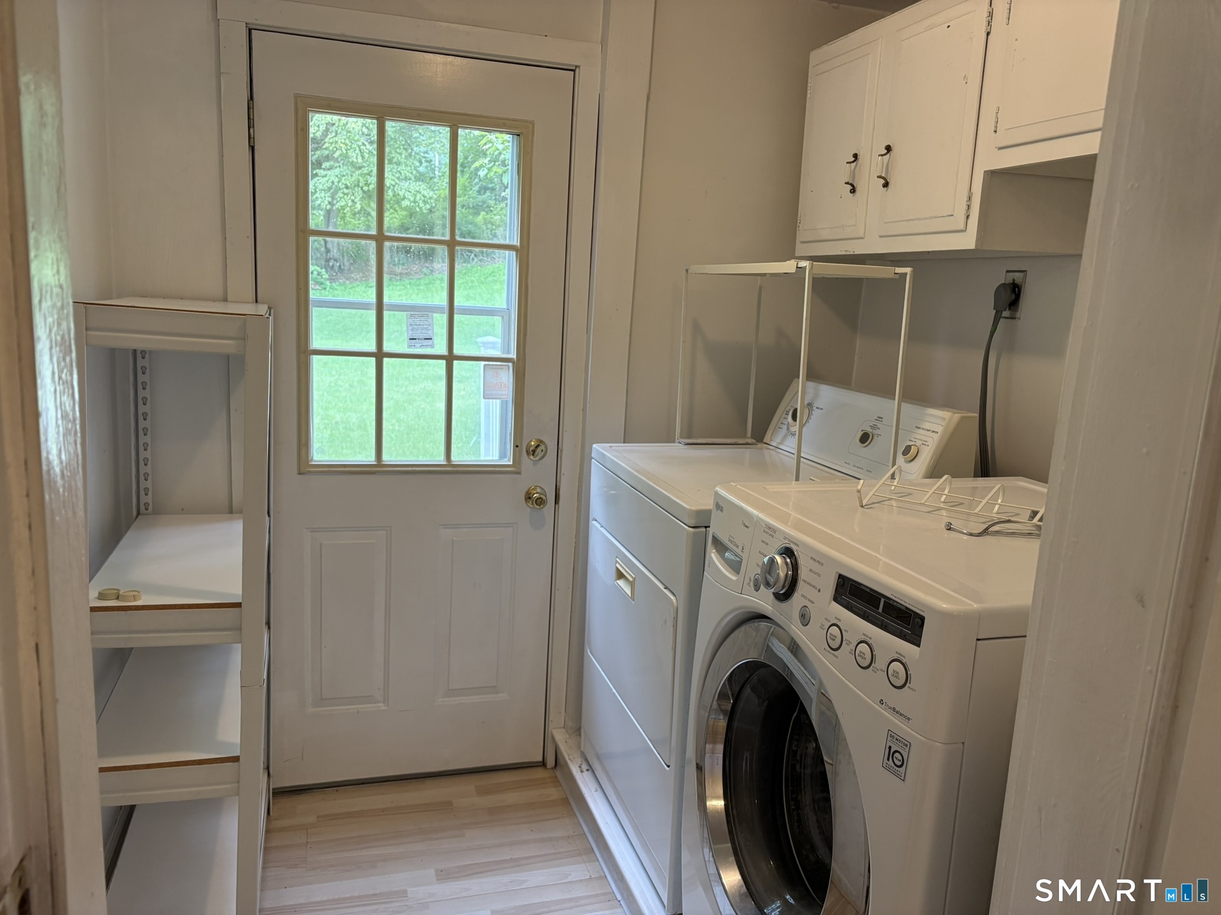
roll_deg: -3.0
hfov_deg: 67.3
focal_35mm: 26
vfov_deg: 53.1
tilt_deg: -10.7
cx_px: 610
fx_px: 917
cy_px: 458
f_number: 1.6
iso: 125
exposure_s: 1/120
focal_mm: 5.96
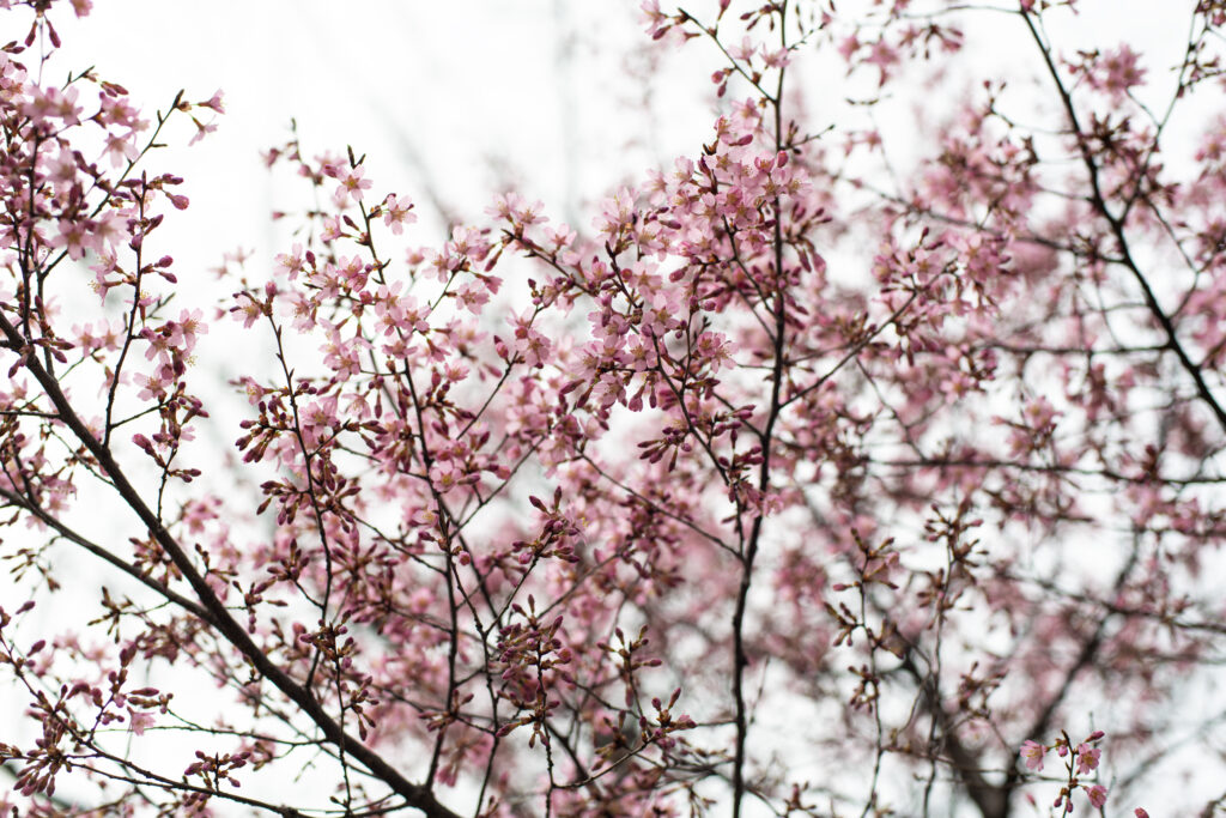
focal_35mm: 50
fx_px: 1703
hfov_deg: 39.6
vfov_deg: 27.0
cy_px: 409
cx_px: 613
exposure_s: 1/640
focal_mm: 50
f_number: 3.2
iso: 80
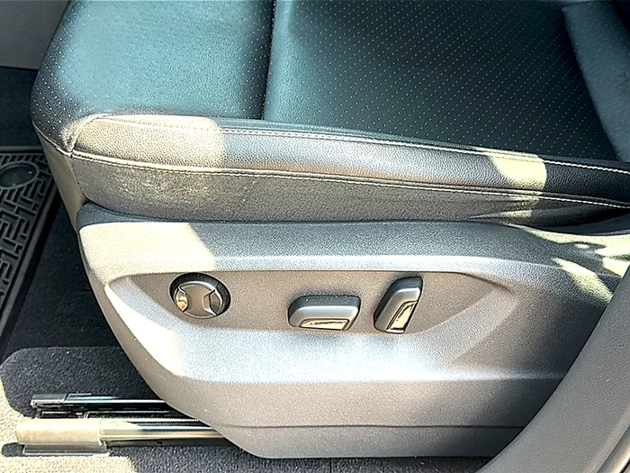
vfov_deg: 35.1
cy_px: 236
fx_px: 746
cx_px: 315
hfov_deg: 45.8
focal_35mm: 41
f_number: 1.78
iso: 100
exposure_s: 1/156
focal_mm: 6.86
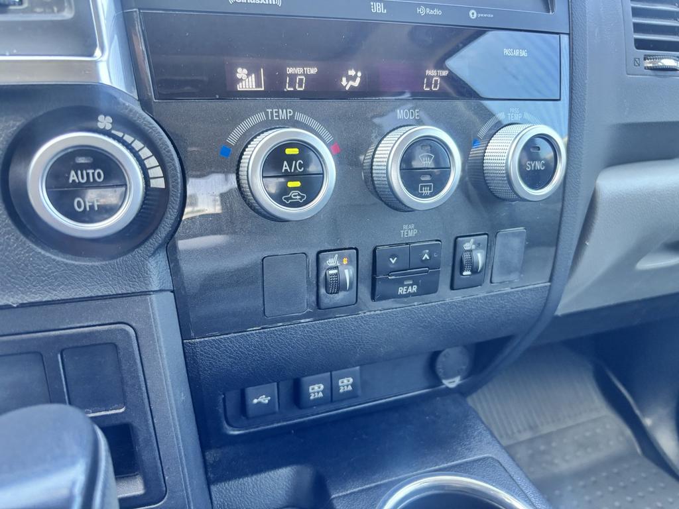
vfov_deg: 53.1
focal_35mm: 26
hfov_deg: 67.3
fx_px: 510
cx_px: 340
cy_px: 254
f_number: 1.6
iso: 160
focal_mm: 5.96
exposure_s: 1/60
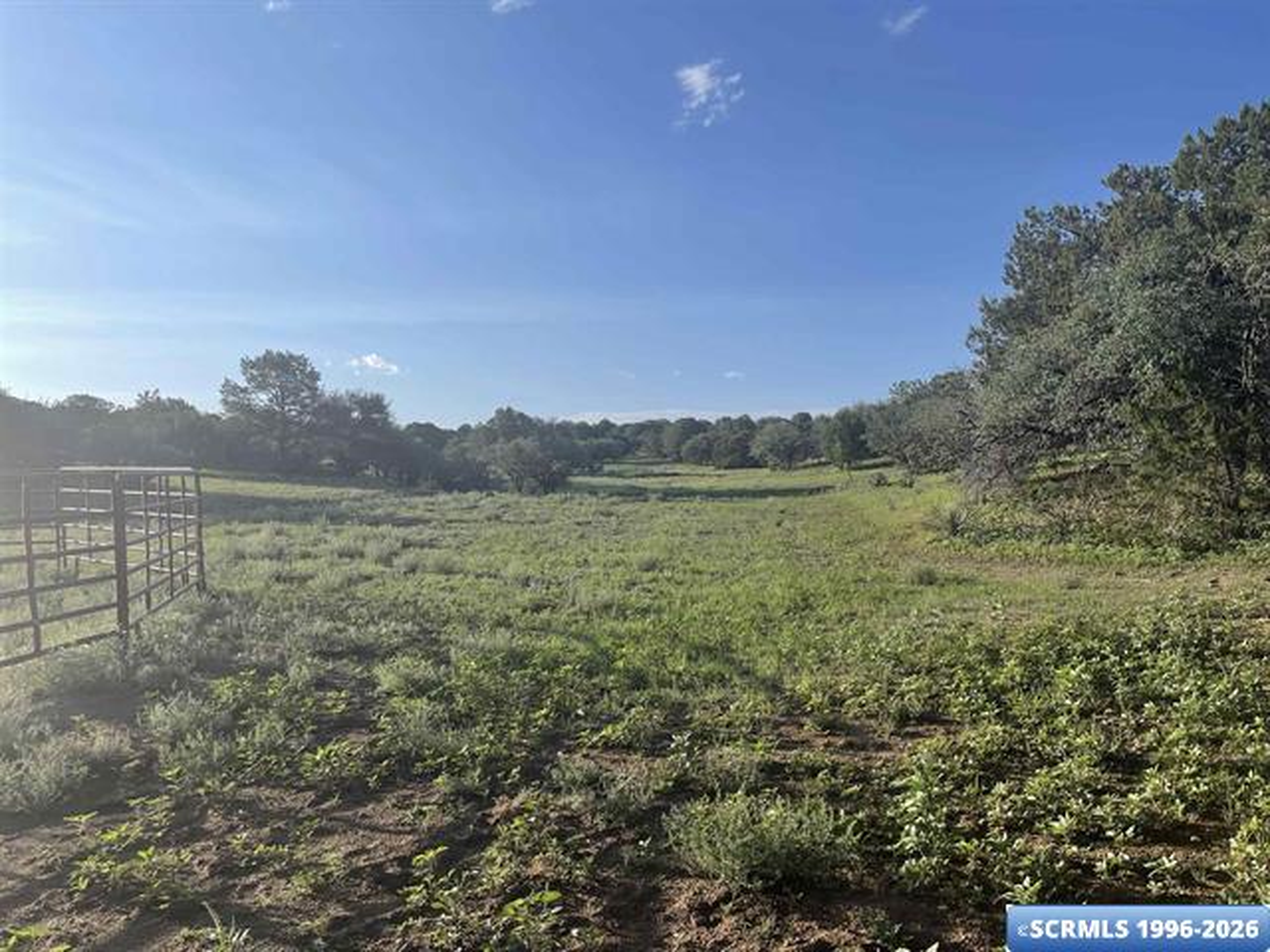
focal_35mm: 25
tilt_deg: +0.1
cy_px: 476
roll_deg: +0.3
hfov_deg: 69.4
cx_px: 635
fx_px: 917
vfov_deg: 54.9
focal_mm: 5.1
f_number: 1.6
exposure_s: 1/2717
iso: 32
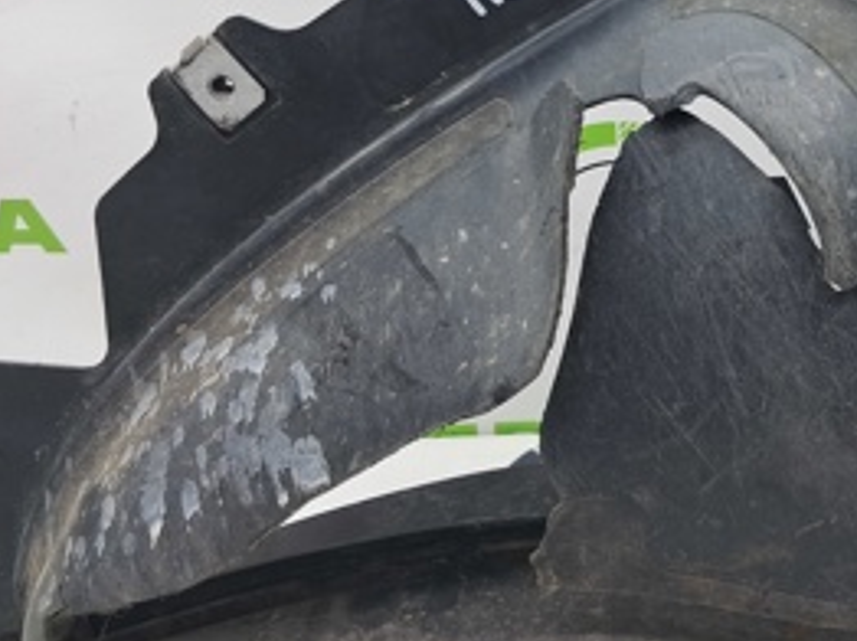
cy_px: 155
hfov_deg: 28.3
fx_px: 1632
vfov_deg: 22.0
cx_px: 772
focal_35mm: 66
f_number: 1.8
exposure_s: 1/50
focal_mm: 4
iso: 50
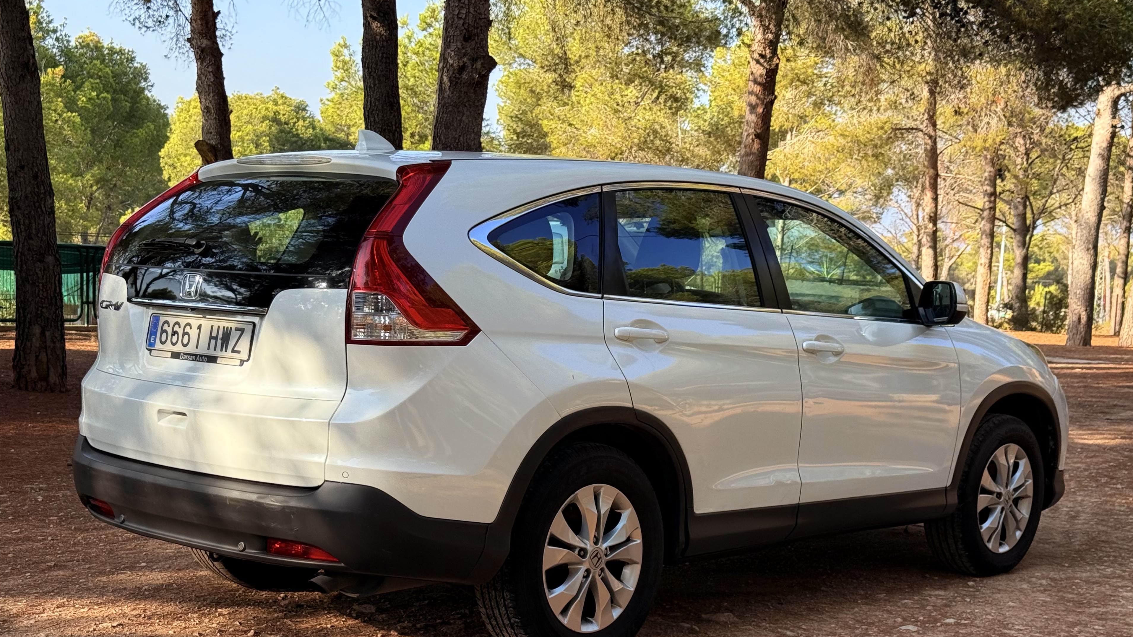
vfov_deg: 21.8
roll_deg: -2.9
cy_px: 410
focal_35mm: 55
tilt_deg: -5.9
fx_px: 1652
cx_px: 559
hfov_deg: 37.8
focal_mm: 6.76
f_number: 1.78
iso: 64
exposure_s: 1/802
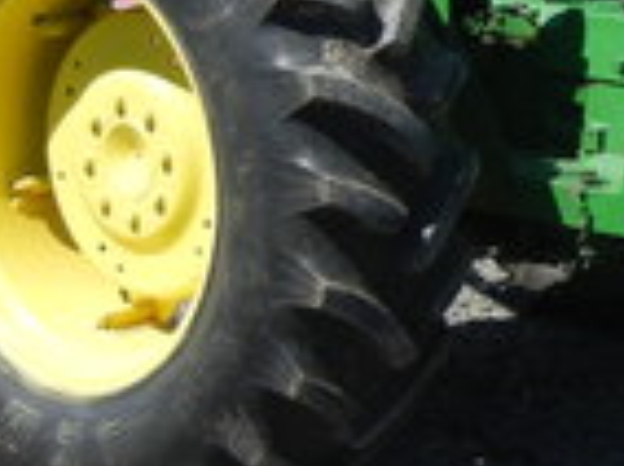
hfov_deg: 15.9
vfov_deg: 12.8
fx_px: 2070
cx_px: 905
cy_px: 79
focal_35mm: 115
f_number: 7
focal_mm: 5.4
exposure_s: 1/320
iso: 160
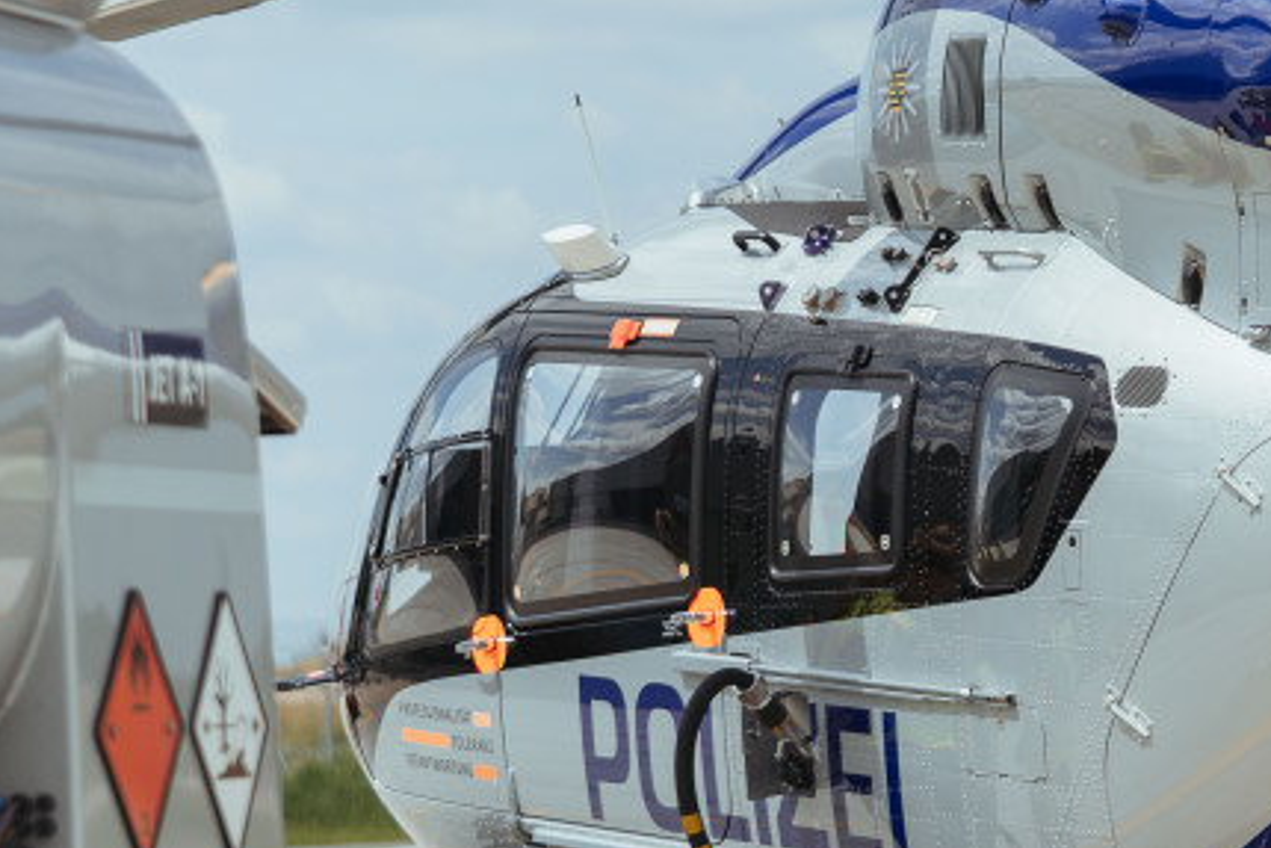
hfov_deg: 9.3
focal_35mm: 221
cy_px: 412
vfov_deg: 6.2
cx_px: 1162
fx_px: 7805
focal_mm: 95
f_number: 3.2
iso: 100
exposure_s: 1/1600
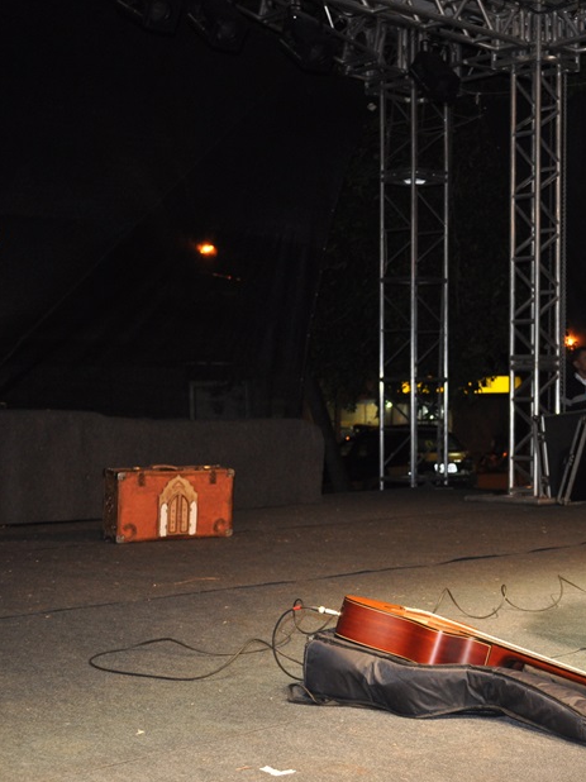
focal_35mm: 57
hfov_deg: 24.5
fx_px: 1287
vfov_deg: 33.8
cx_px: 587
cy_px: 390
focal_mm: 26
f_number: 4.2
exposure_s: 1/60
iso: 640
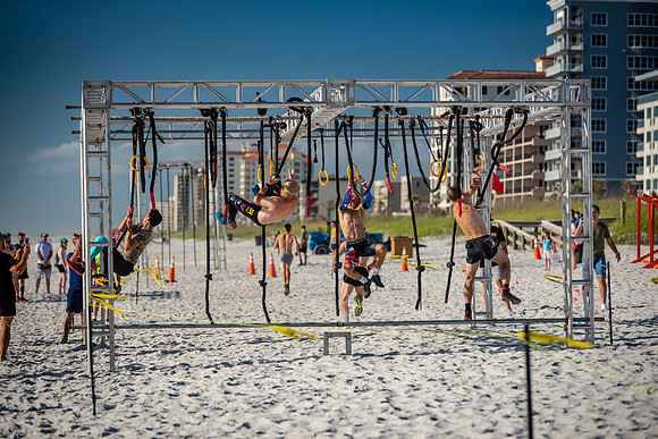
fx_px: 2194
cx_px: 329
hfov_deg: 17.1
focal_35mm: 120
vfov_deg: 11.4
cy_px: 220
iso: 320
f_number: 2.8
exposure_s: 1/4000
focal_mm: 120
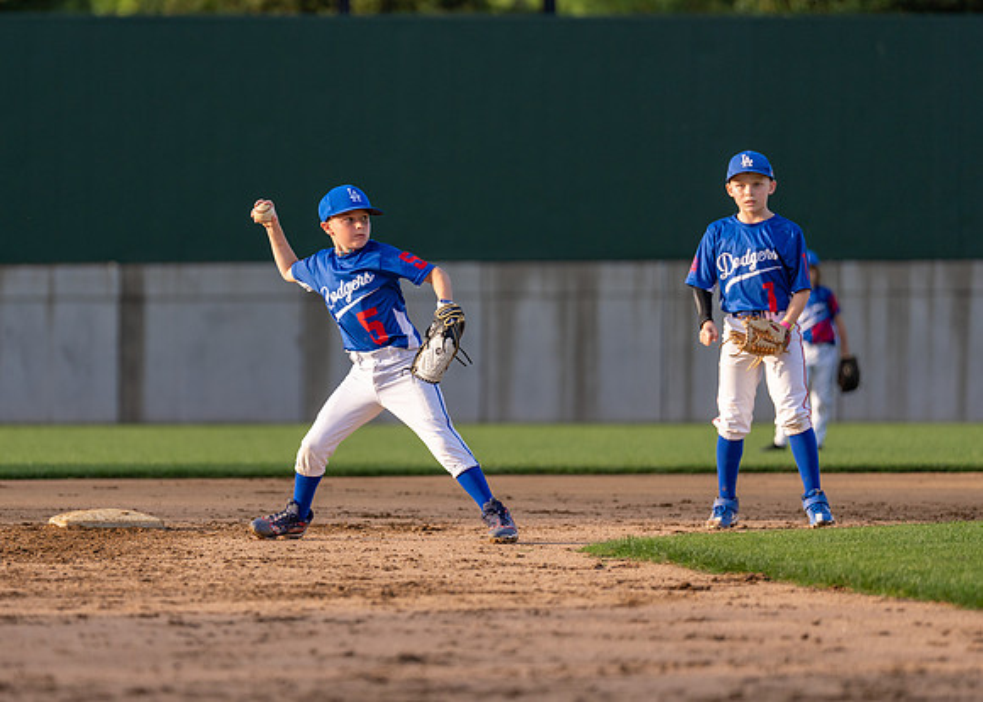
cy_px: 344
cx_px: 339
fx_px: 7739
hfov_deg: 7.3
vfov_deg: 5.2
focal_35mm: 277
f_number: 2.8
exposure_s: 1/2500
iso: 320
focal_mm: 200
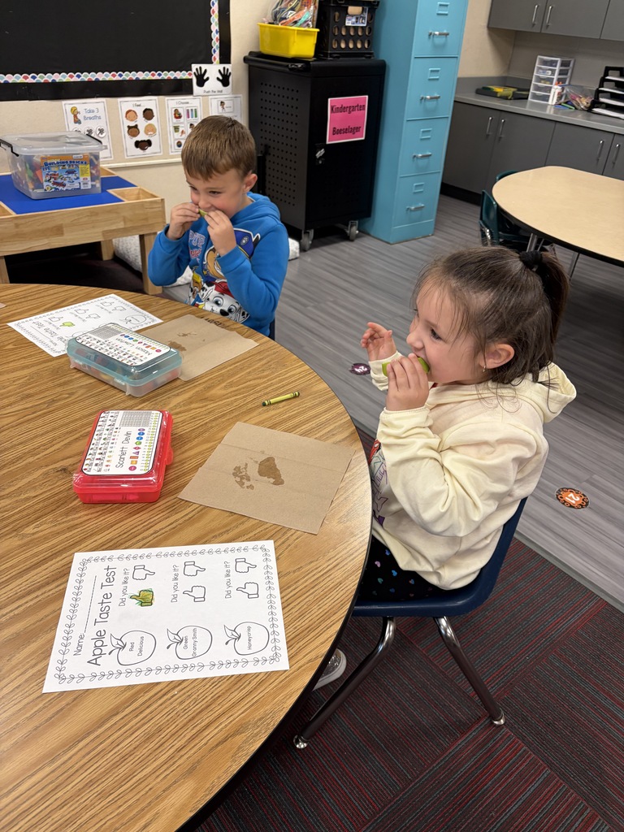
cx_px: 312
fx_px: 625
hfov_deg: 53.1
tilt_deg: -32.8
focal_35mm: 26
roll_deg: -3.7
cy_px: 416
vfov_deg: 67.3
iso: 125
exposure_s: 1/75
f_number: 1.6
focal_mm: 5.96
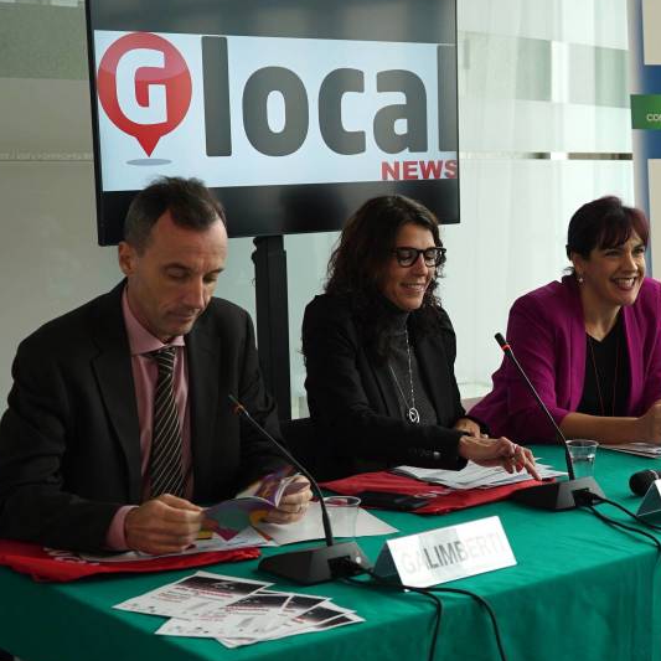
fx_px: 1447
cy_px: 365
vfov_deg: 25.7
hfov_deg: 25.3
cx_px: 536
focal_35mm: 67
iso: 100
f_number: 4.5
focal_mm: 41
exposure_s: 1/60
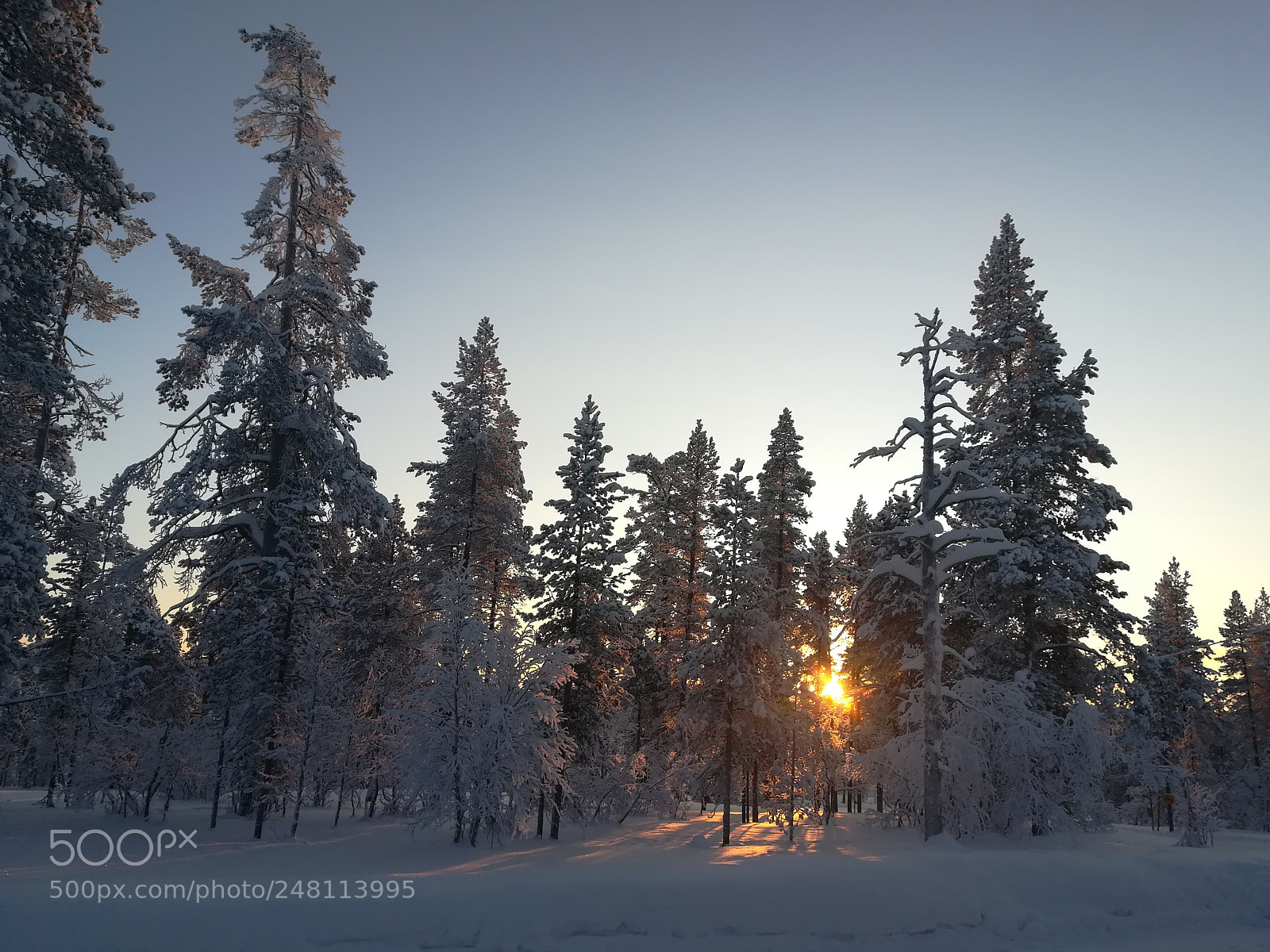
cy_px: 476
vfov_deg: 53.1
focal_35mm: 26
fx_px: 954
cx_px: 635
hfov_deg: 67.3
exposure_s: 1/396
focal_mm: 3.83
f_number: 2.2
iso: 50
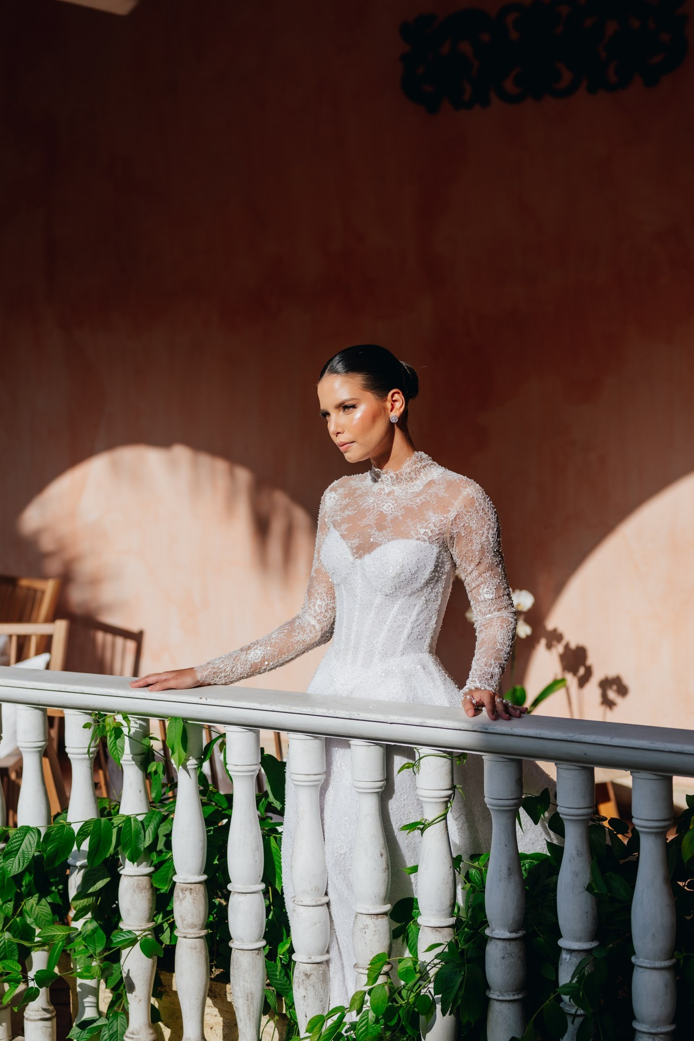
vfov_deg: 31.4
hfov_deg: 21.2
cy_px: 516
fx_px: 1850
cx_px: 357
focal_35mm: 64
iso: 64
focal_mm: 50
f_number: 2.5
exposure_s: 1/1600
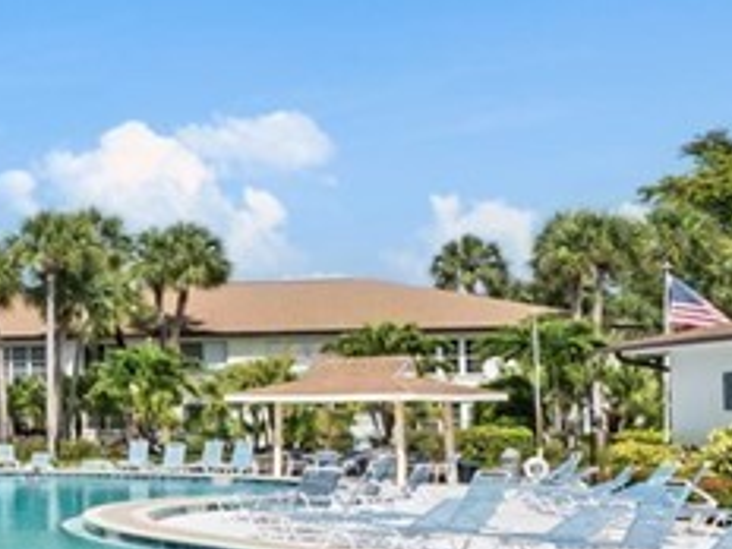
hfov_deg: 20.4
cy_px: 353
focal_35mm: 74
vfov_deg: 19.8
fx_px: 1570
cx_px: -510
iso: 100
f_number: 9
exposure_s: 1/250
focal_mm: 16.5
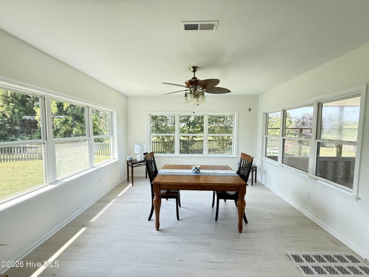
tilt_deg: -3.6
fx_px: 149
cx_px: 184
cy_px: 138
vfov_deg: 85.7
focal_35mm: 14
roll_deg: -0.2
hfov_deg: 102.0
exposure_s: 1/99
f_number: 2.2
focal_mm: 2.22
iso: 125
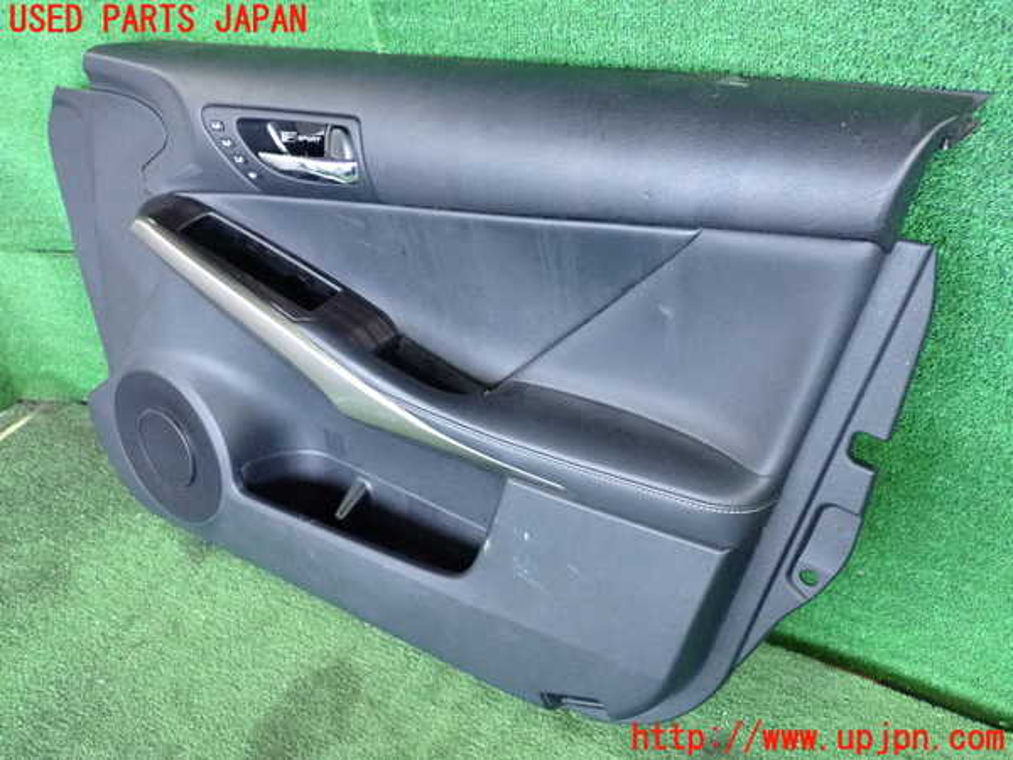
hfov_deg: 51.4
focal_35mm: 36
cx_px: 506
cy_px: 380
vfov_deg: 39.7
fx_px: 1054
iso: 1600
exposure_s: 1/125
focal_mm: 6.37
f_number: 2.5
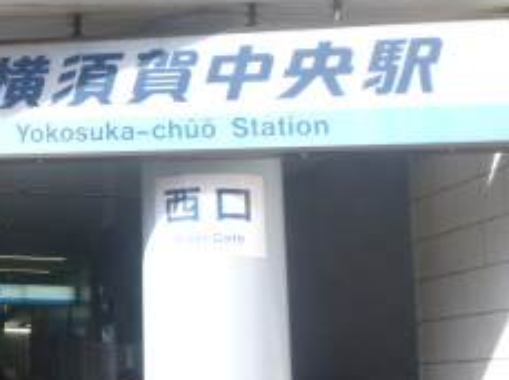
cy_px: 144
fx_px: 1028
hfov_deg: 24.1
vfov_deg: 20.9
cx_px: -164
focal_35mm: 70
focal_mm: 4.5
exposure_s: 1/200
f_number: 3.1
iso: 100
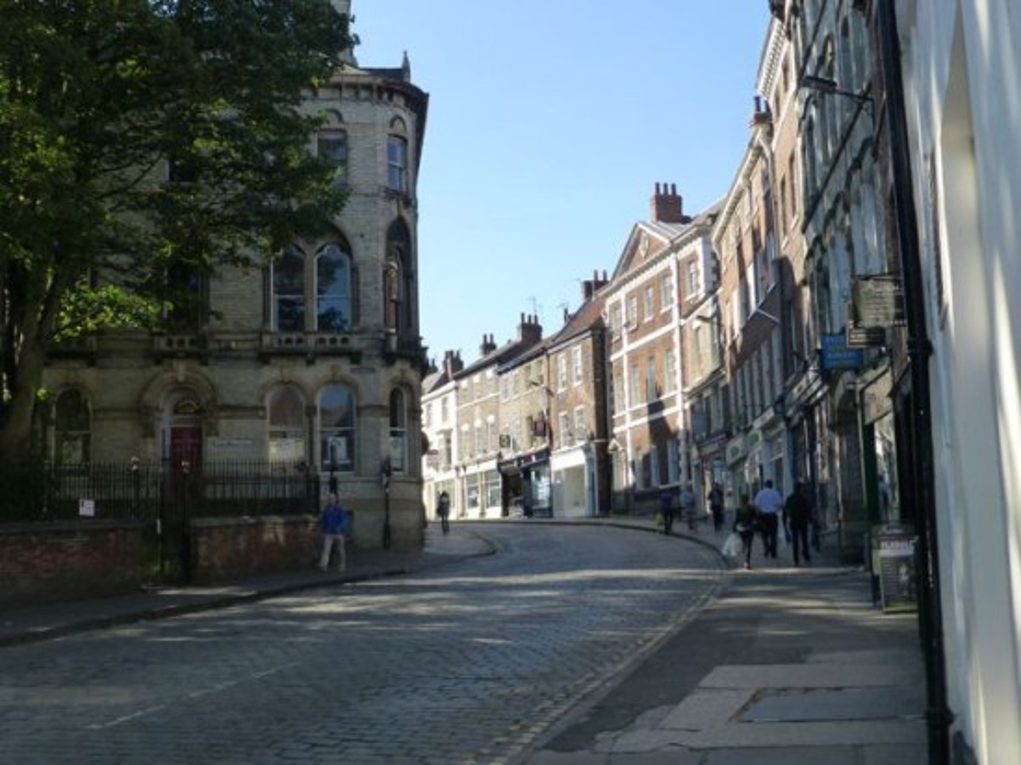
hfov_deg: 43.0
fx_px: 1297
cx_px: 510
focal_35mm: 44
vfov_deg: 32.9
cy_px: 382
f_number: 4.1
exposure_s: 1/400
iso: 160
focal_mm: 7.9
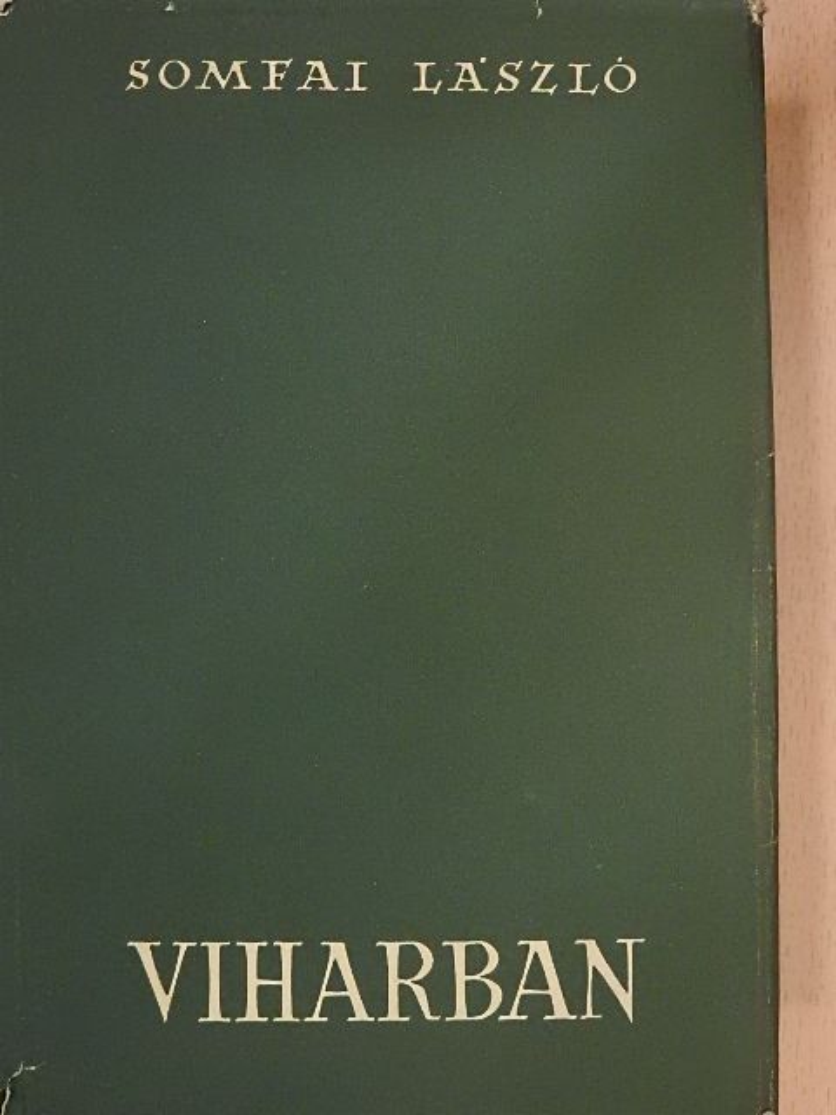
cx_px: 418
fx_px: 1449
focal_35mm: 45
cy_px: 558
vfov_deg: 42.1
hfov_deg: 32.2
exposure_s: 1/80
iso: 1600
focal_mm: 8.1
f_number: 4
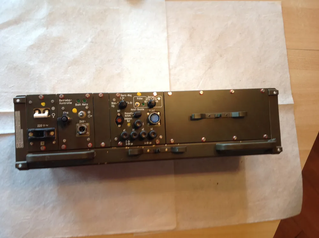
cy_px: 119
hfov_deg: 52.7
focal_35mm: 35
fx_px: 322
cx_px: 160
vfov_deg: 40.6
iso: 50
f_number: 2.4
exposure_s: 1/20
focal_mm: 4.28
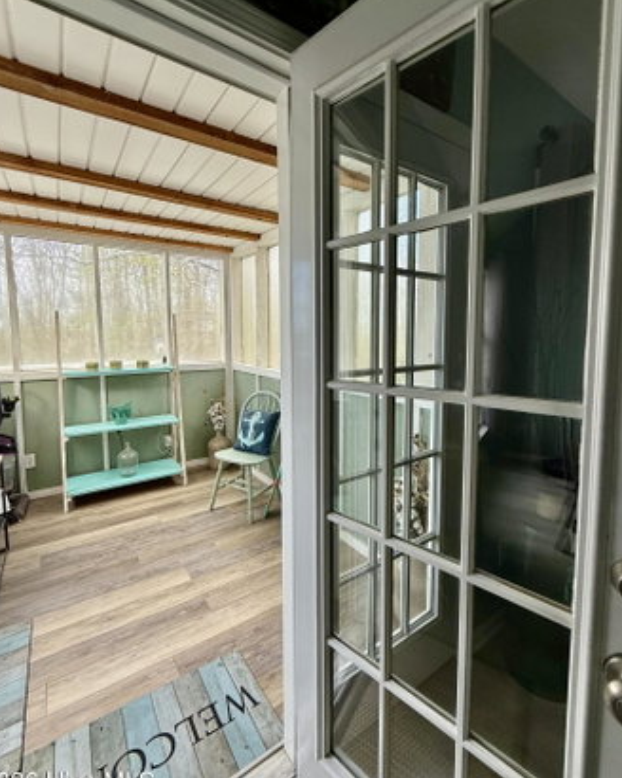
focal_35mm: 16
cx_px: 302
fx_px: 368
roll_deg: -0.8
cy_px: 368
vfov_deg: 93.0
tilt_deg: -4.6
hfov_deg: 80.4
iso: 50
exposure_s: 1/99
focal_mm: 2.22
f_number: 2.2
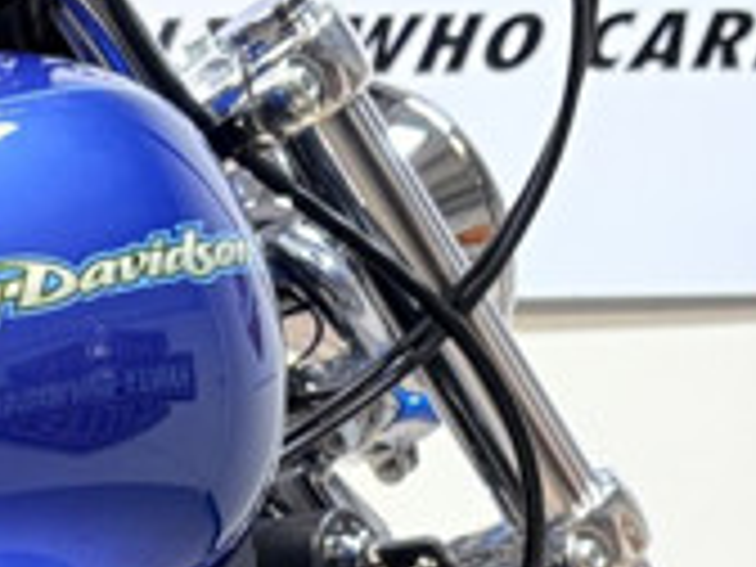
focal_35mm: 165
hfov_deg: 11.6
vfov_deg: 8.7
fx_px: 3604
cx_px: -232
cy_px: 909
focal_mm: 5.96
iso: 50
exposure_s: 1/120
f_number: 1.6
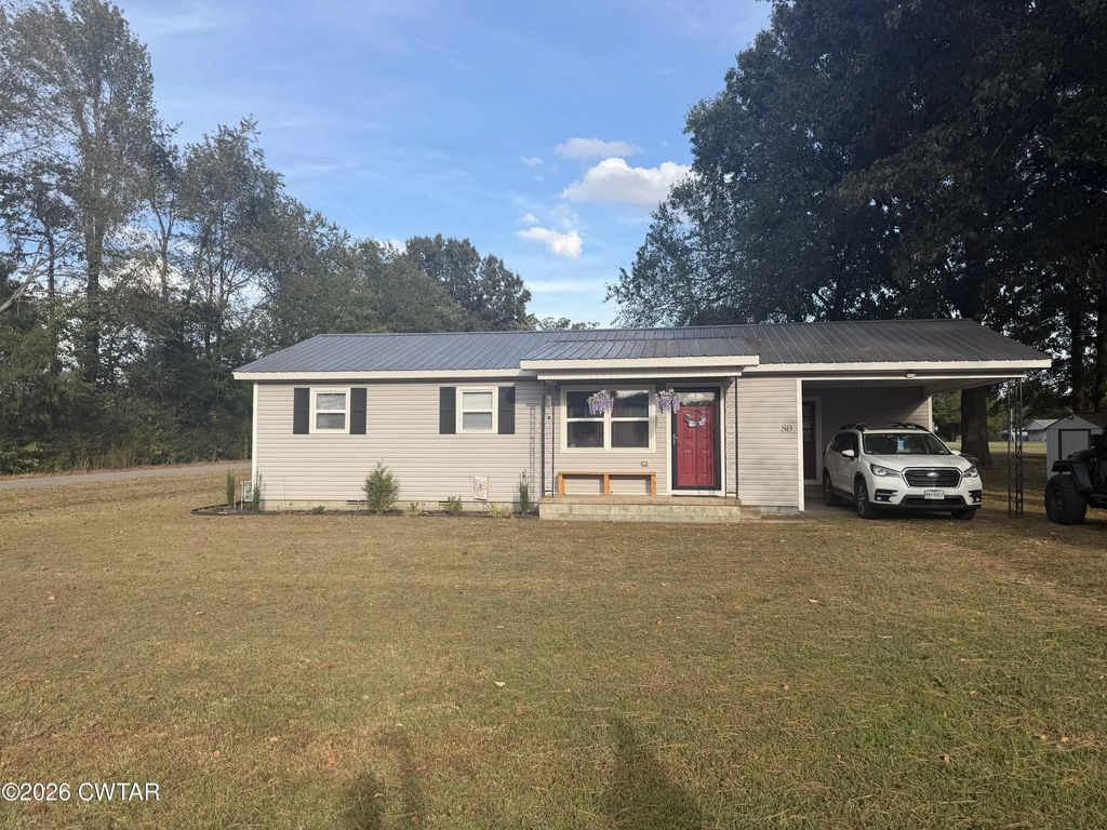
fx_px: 768
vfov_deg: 56.8
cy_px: 415
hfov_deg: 71.6
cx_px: 554
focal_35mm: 24
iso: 80
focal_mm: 6.76
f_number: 1.78
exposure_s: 1/1855
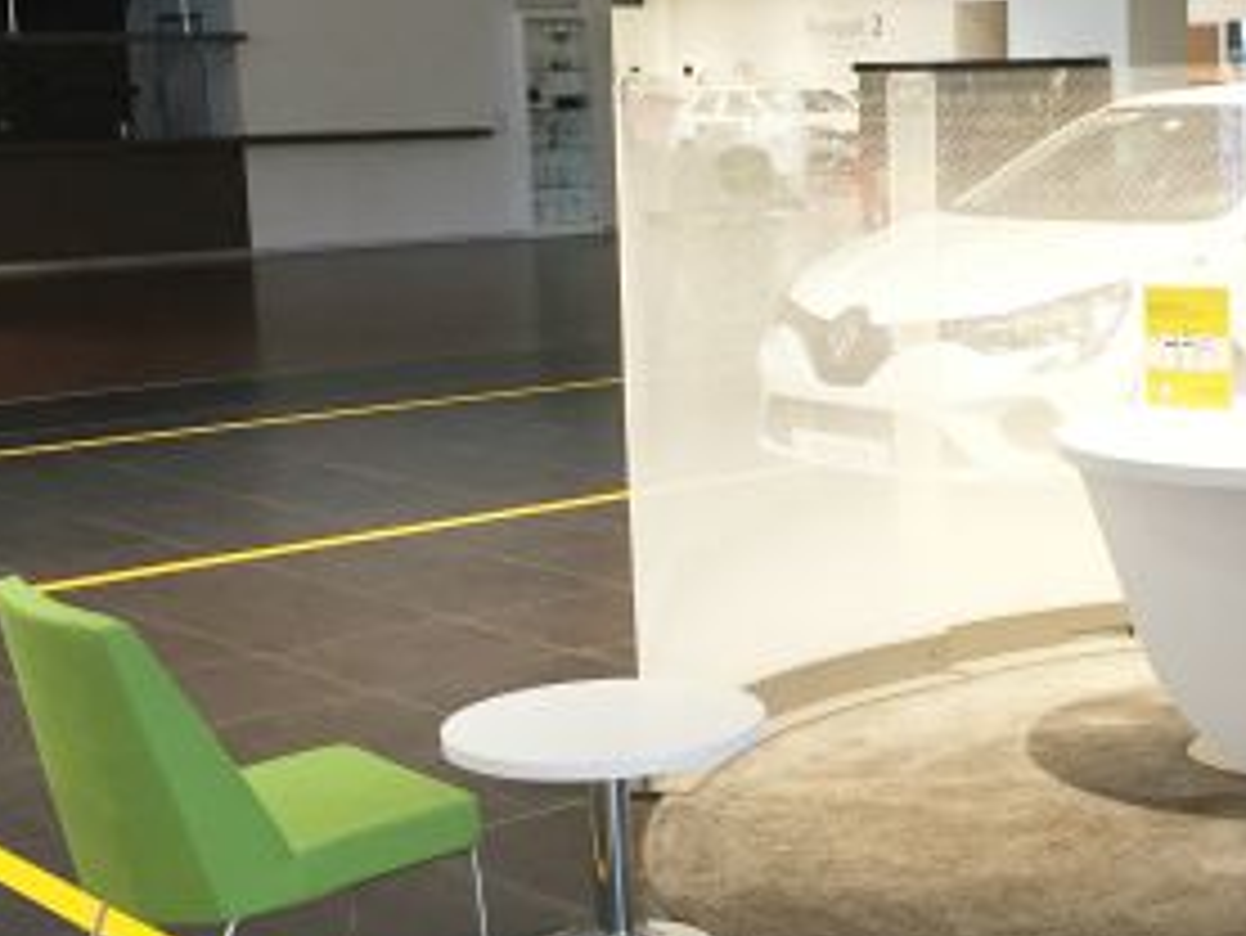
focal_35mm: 67
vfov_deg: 21.9
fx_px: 2413
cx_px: 900
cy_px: 500
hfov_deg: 28.6
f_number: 2.2
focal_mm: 4.15
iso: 160
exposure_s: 1/33
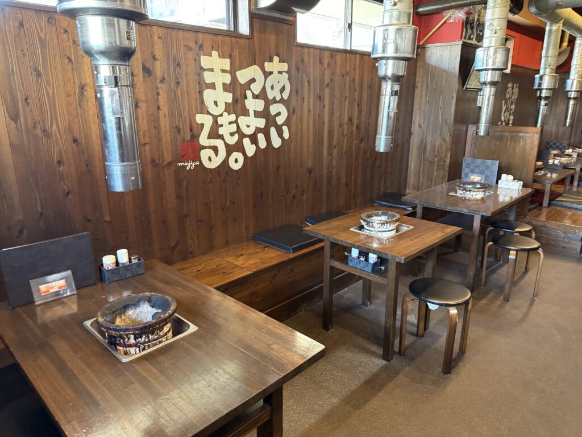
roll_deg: +0.4
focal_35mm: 24
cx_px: 291
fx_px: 404
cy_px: 218
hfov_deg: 71.6
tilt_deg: -14.7
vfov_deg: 56.8
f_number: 1.78
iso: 800
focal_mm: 6.76
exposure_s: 1/40
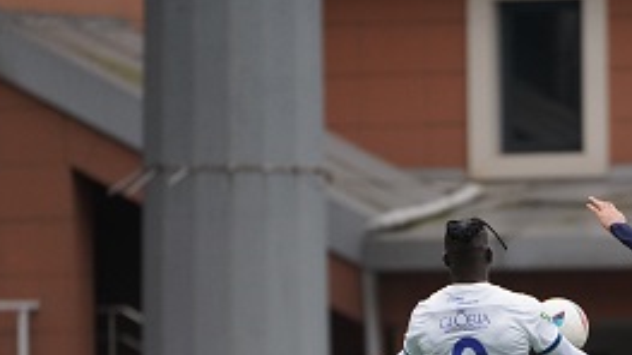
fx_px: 16039
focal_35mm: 957
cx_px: 529
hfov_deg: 2.3
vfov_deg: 1.3
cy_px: 461
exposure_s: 1/2000
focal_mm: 400
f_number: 5.6
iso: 3200
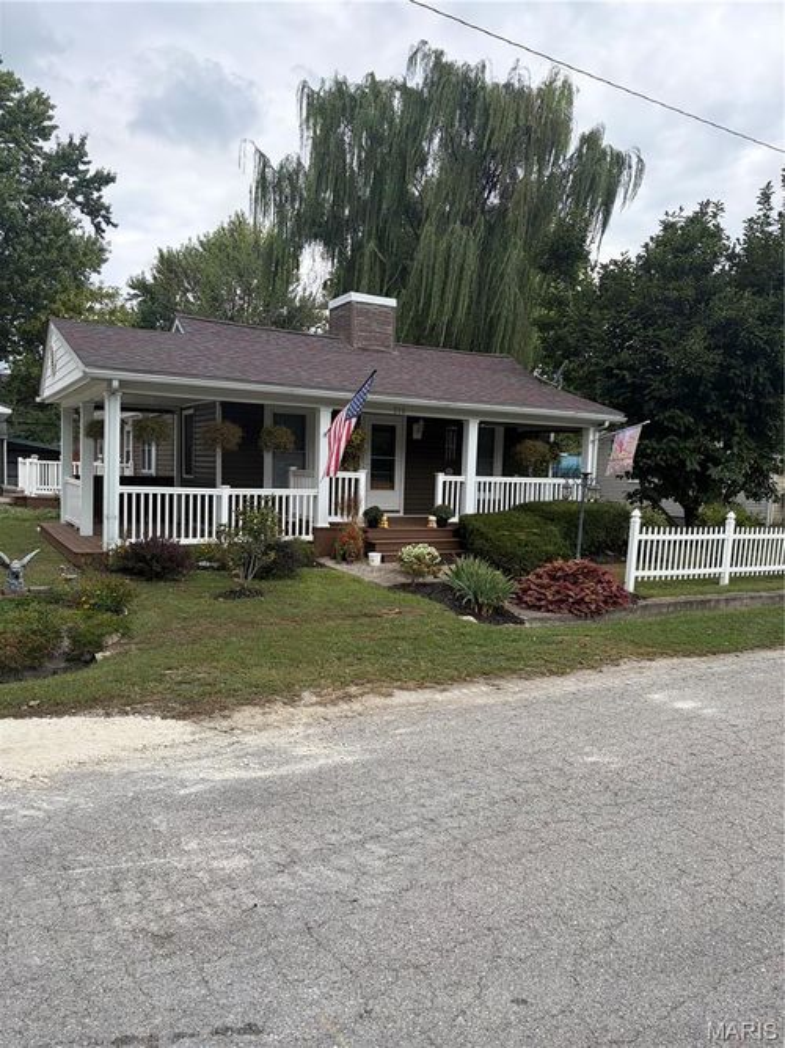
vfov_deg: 67.3
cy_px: 524
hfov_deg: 53.0
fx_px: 786
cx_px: 392
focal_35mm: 26
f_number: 1.6
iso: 50
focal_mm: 5.96
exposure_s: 1/1311
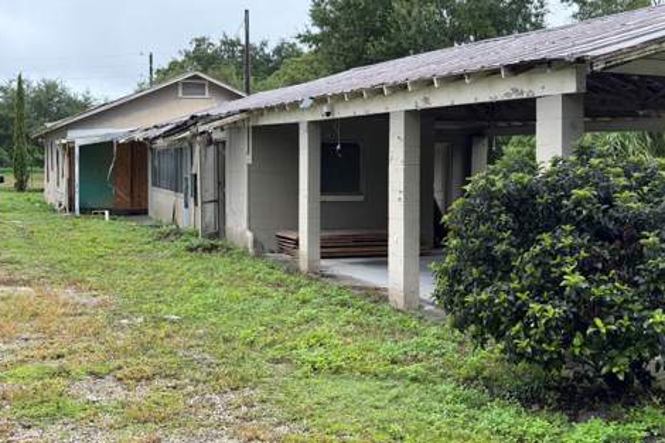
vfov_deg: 26.5
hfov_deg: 38.9
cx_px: 330
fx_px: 942
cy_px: 208
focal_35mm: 51
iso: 100
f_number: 1.78
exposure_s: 1/754
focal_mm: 6.76
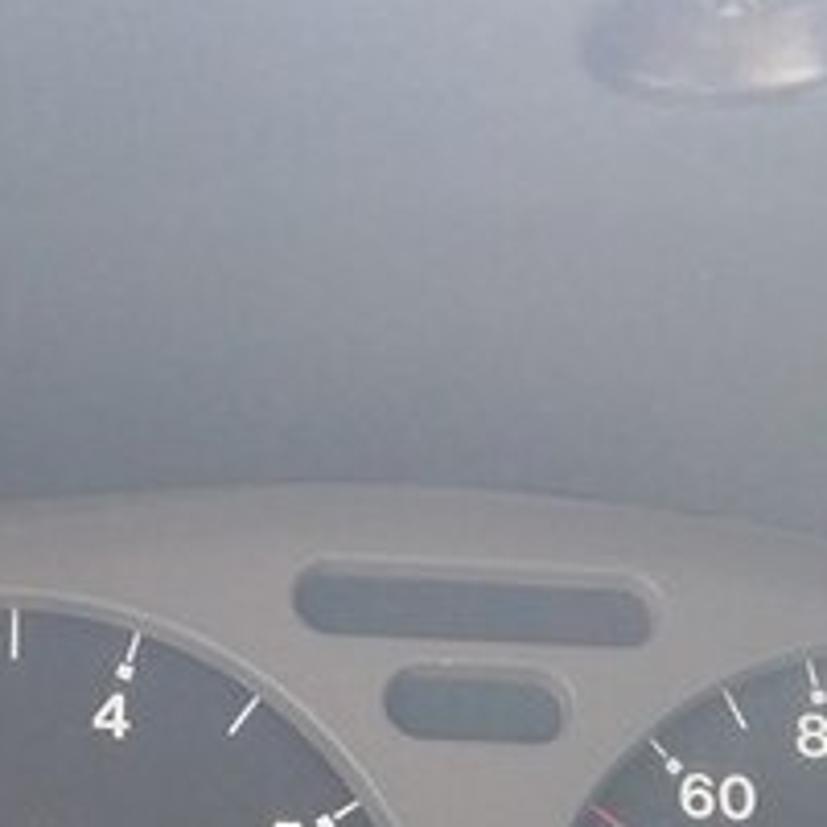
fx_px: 2433
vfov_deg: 18.3
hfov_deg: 19.3
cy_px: 1002
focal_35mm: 90
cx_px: 395
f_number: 2.2
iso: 80
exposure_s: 1/50
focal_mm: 3.3
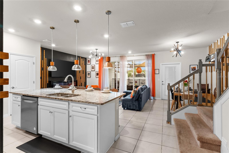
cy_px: 76
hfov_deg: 93.3
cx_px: 114
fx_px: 108
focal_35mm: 17
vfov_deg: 70.5
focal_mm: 17
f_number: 8
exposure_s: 1/2.5
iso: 400
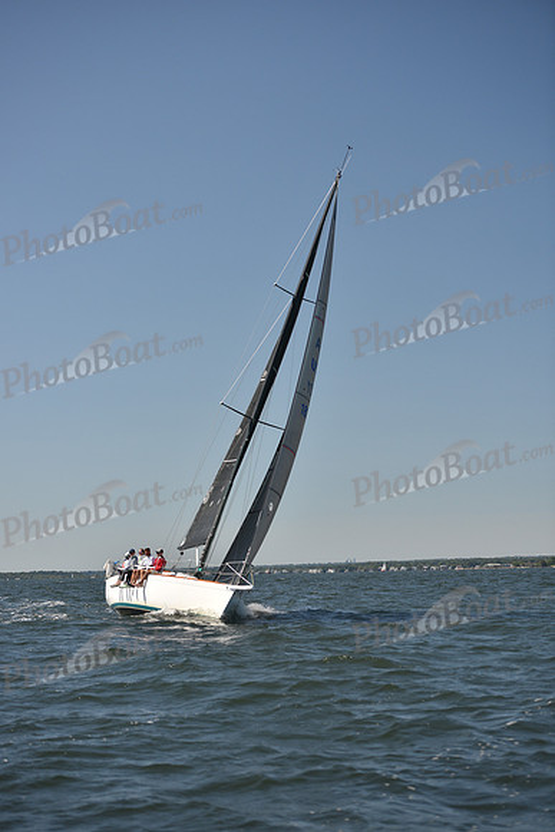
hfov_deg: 19.5
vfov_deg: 28.8
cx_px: 278
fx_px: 1618
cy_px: 416
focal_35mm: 70
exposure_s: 1/1600
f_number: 3.2
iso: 250
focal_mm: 70
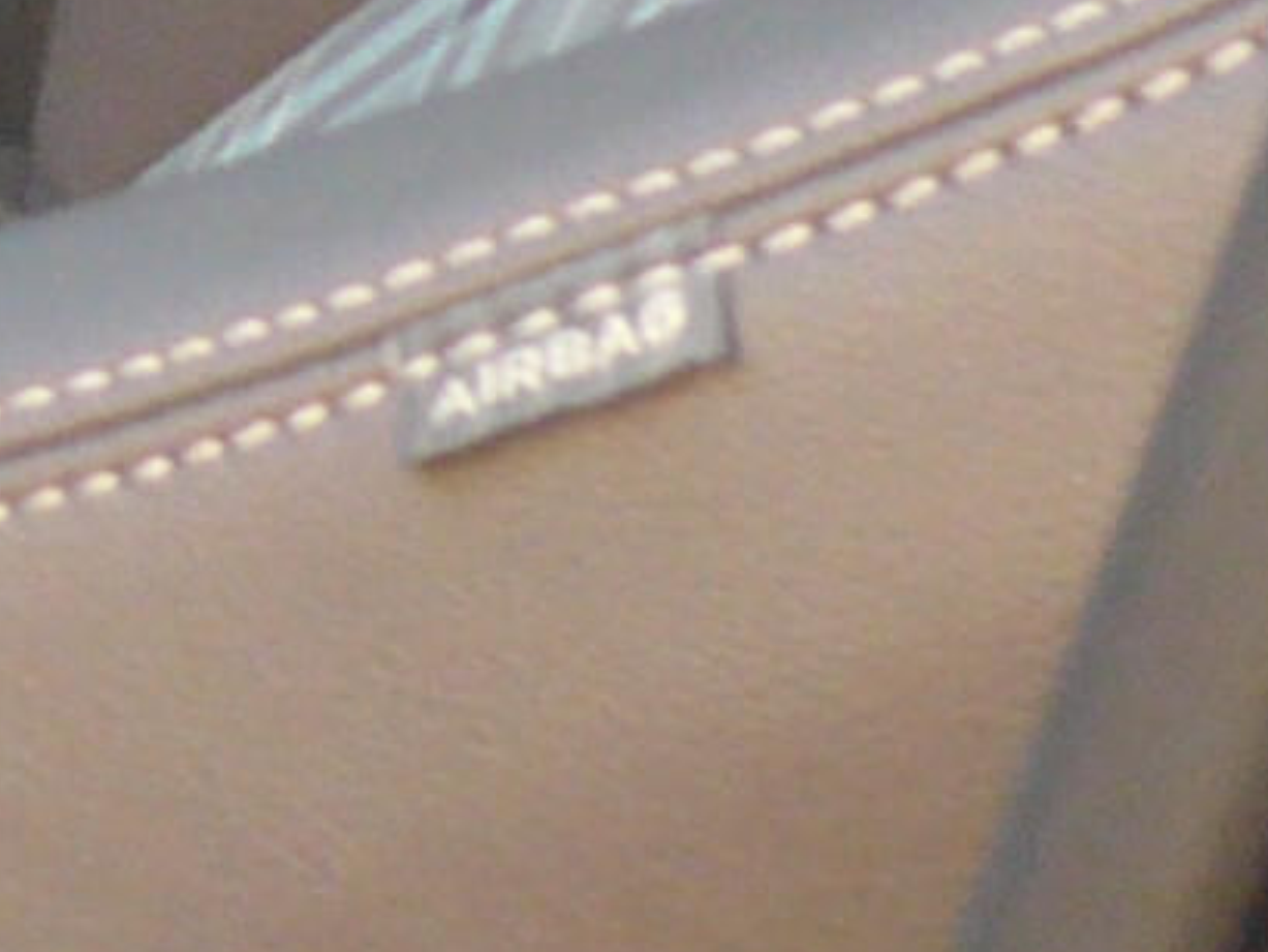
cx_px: -2505
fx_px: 9637
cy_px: -1414
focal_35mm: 263
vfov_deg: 5.4
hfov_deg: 6.8
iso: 160
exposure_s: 1/30
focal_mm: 5.8
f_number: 2.8
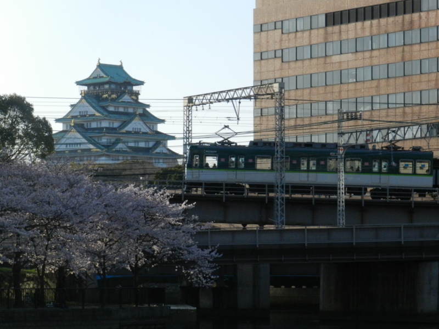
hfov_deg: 12.3
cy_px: 164
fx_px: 2029
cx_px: 220
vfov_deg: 9.3
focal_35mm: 160
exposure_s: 1/1000
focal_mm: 28.4
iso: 800
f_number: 7.1
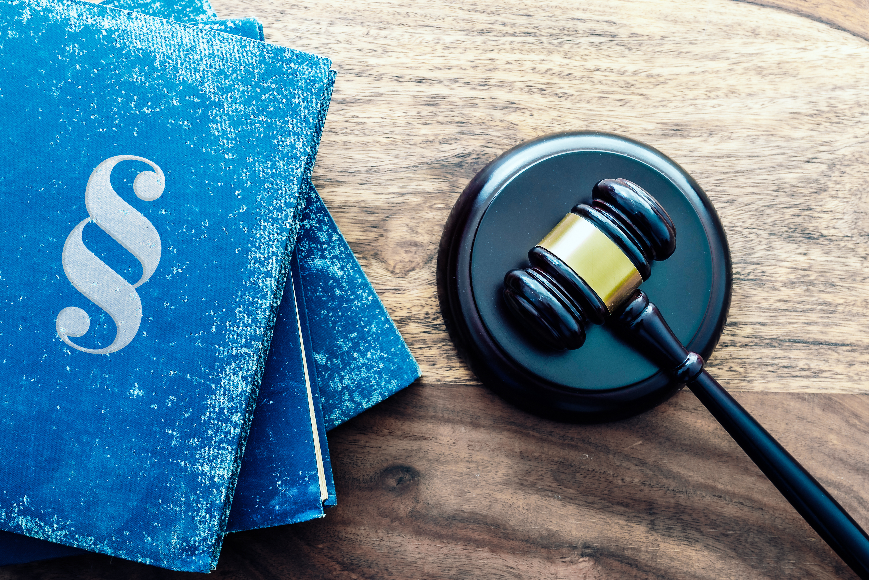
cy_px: 290
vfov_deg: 37.9
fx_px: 845
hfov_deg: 54.4
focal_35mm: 35
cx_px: 434
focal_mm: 35
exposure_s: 3
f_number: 9
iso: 100
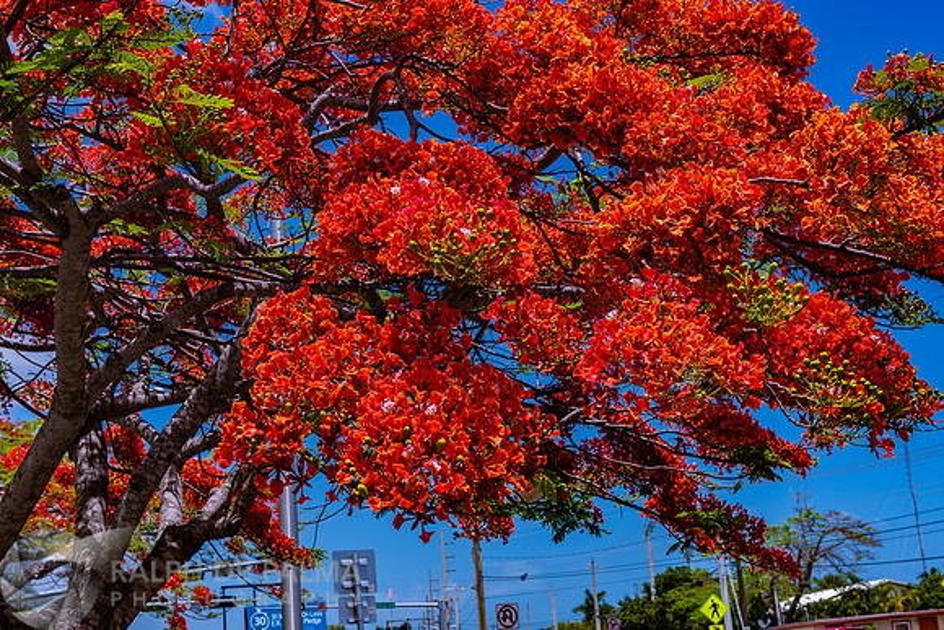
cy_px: 315
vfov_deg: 26.0
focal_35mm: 52
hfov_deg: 38.2
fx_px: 1364
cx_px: 472
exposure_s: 1/250
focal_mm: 52
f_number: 9
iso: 100
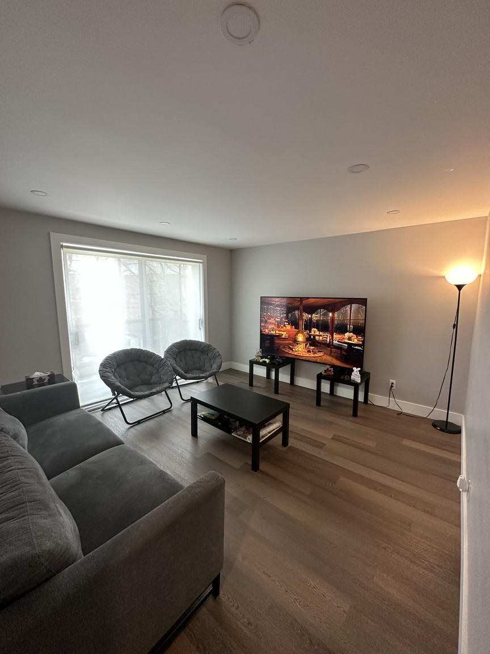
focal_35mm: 14
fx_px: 264
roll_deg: +0.7
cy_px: 327
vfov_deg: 102.1
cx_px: 245
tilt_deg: -8.3
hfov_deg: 85.7
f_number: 2.2
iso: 200
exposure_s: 1/60
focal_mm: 2.22
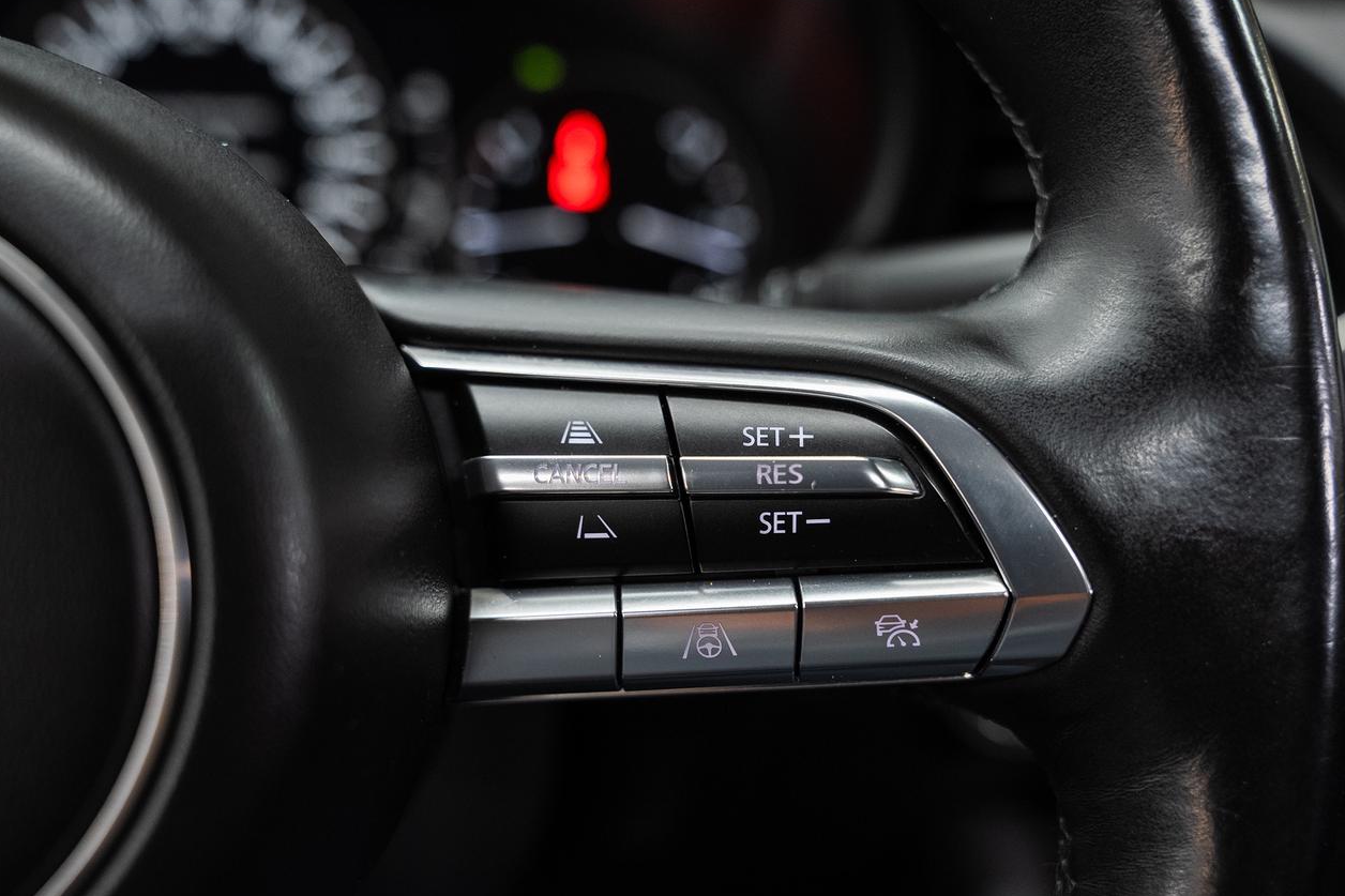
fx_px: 1345
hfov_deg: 53.1
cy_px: 482
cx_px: 678
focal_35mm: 36
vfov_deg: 36.8
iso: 1000
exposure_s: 1/40
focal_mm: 31.4
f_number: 3.5
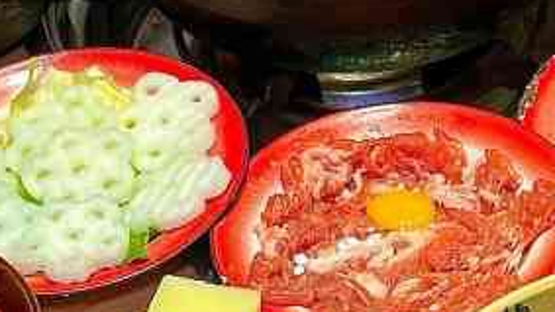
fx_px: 2722
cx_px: 443
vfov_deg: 6.4
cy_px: -283
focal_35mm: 185
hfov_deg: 11.6
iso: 64
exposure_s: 1/50
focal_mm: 6.86
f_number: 1.78
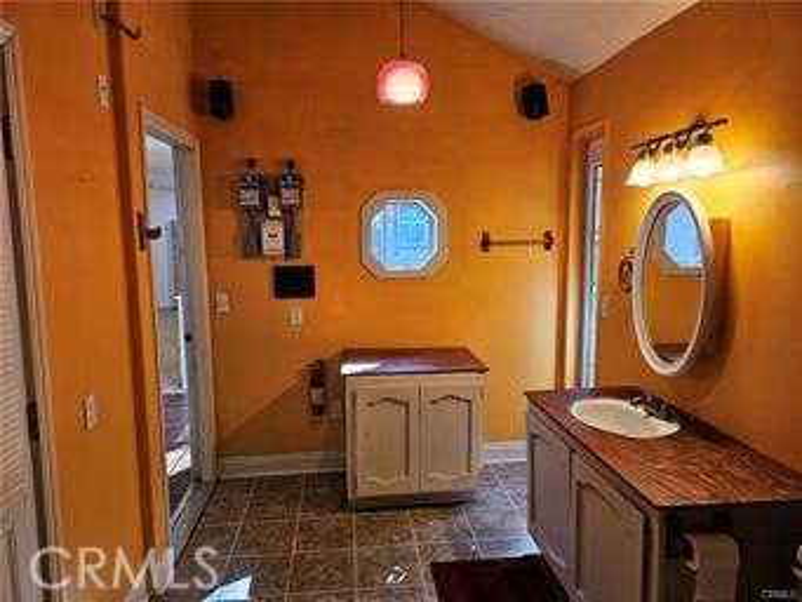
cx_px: 401
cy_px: 301
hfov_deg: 73.9
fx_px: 533
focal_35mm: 23
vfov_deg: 58.9
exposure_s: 1/120
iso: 160
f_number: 1.7
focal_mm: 6.3
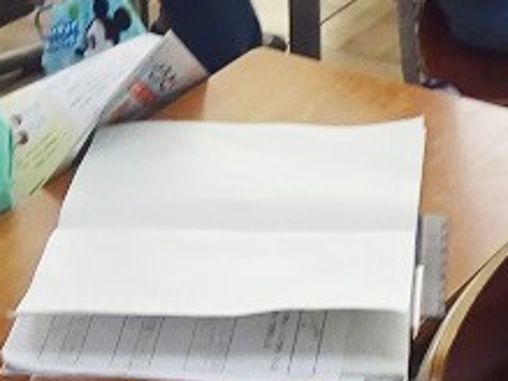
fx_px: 2097
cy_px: -189
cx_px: 422
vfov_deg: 10.0
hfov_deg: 13.7
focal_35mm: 143
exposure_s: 1/100
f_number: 4
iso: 320
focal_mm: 5.43
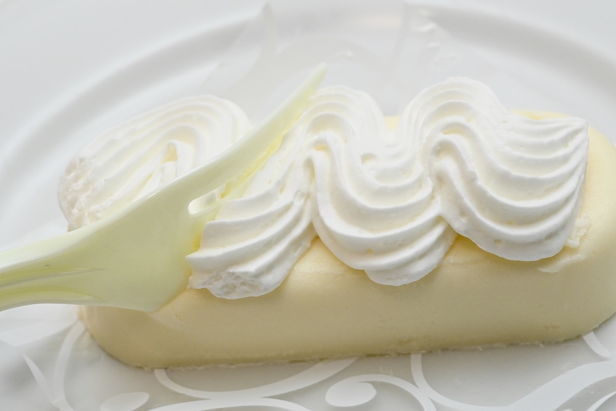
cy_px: 206
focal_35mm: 60
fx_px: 1027
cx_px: 308
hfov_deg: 33.4
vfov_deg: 22.6
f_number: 18
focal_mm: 60
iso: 6400
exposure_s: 1/200
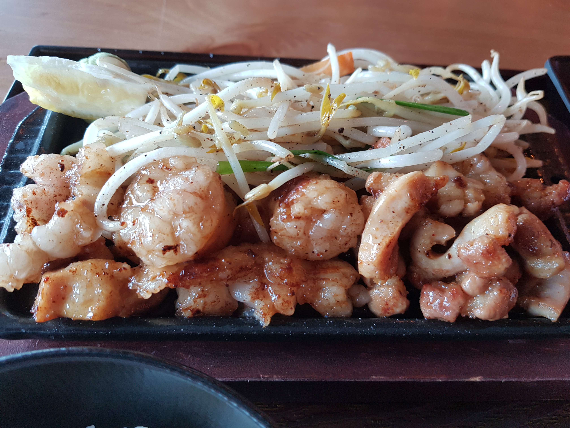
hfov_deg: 67.3
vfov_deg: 53.1
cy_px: 214
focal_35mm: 26
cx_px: 285
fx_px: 428
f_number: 1.7
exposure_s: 1/60
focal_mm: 4.3
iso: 100
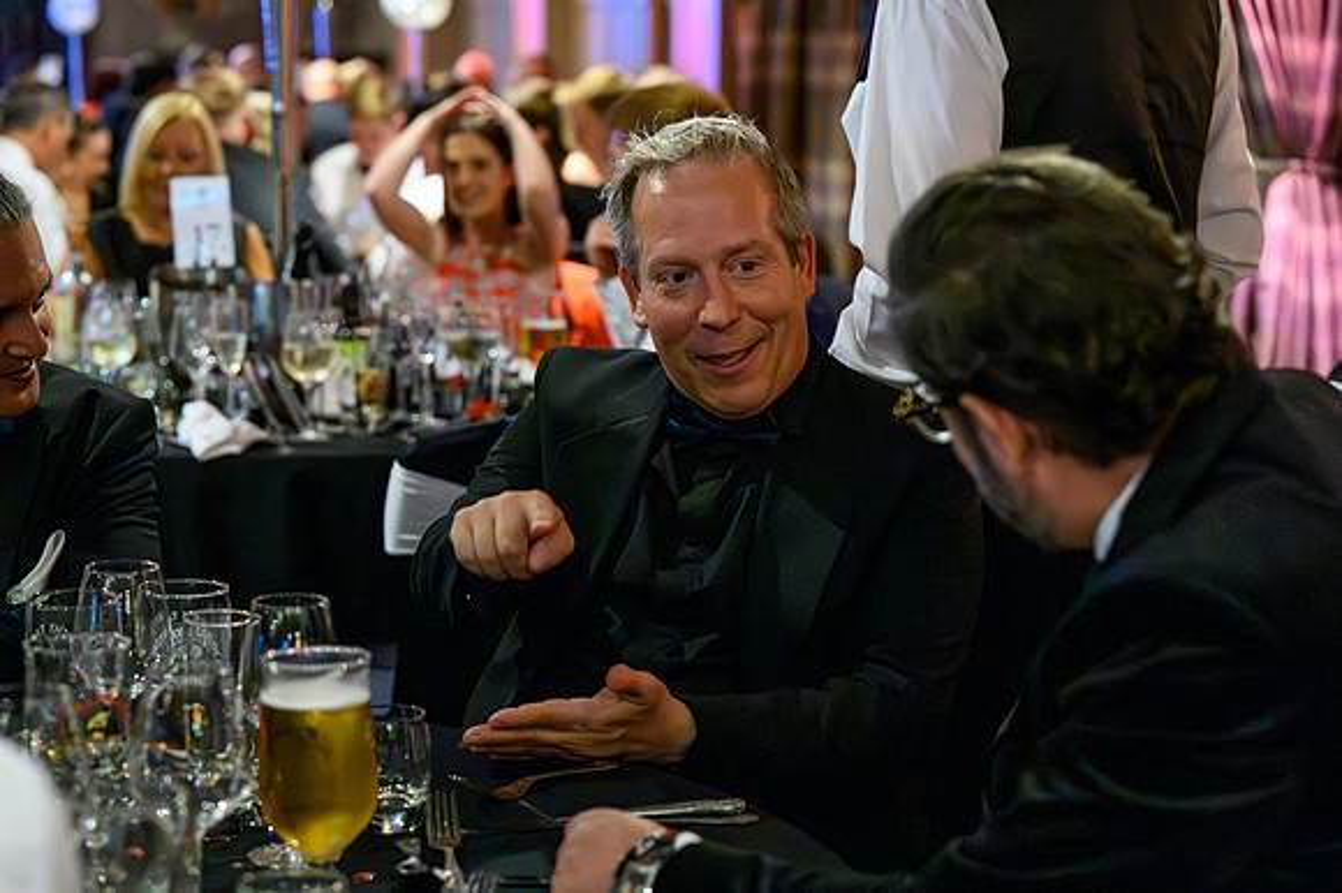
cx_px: 671
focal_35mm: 79
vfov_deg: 17.3
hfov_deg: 25.7
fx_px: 2943
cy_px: 446
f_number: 4
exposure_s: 1/400
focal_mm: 79
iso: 51200
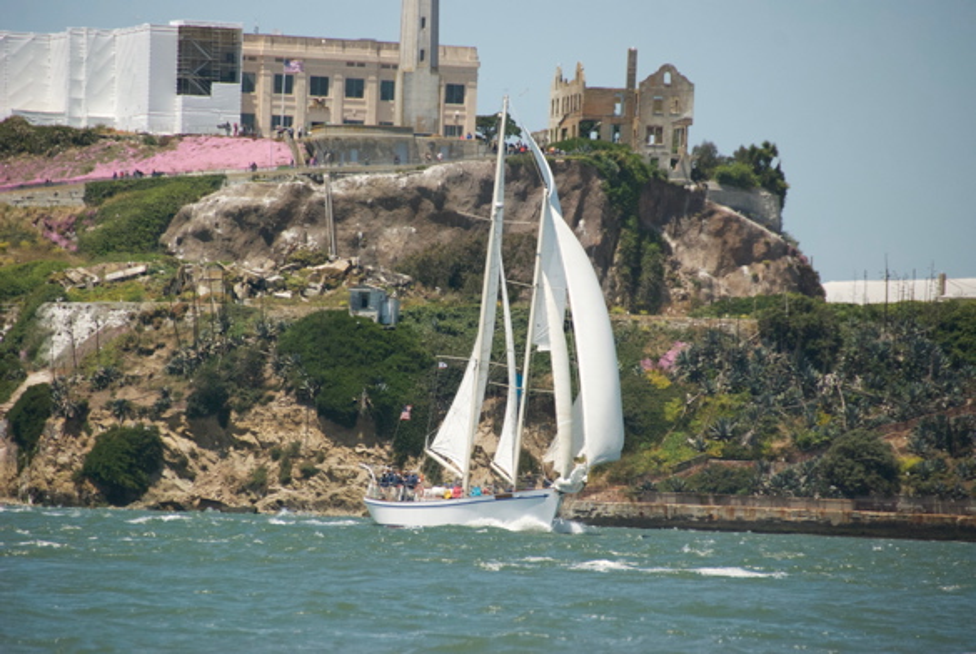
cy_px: 327
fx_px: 8146
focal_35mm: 300
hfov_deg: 6.9
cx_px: 488
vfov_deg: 4.6
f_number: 5.6
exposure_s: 1/3200
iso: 800
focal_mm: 200
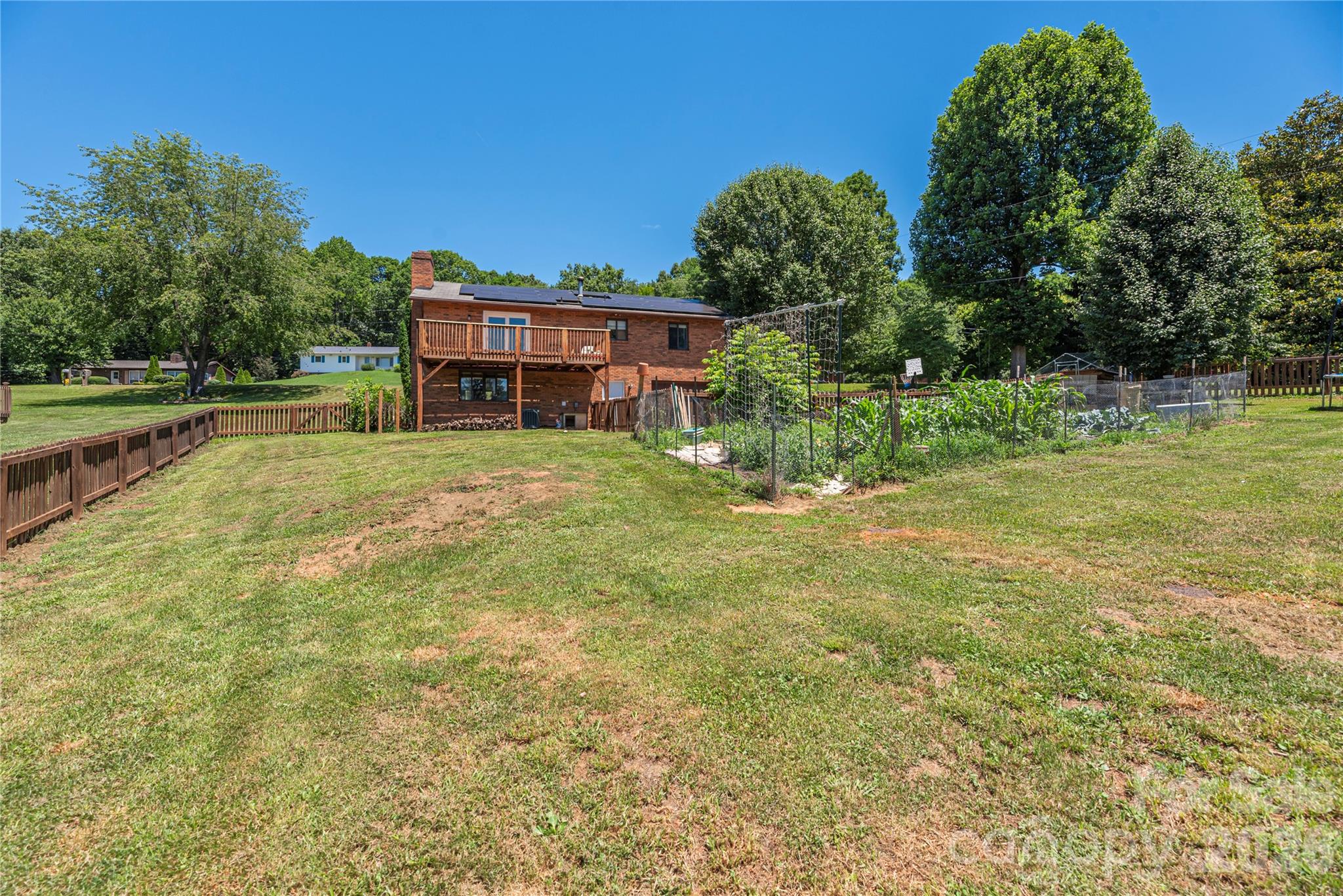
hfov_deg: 104.2
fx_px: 522
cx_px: 672
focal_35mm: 14
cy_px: 448
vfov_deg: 81.2
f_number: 8
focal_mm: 14
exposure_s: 1/1600
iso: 320
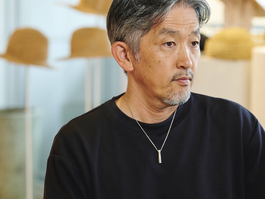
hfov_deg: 15.9
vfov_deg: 11.9
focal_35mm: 124
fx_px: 949
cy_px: 93
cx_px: 159
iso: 800
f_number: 2.8
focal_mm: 85
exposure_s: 1/320
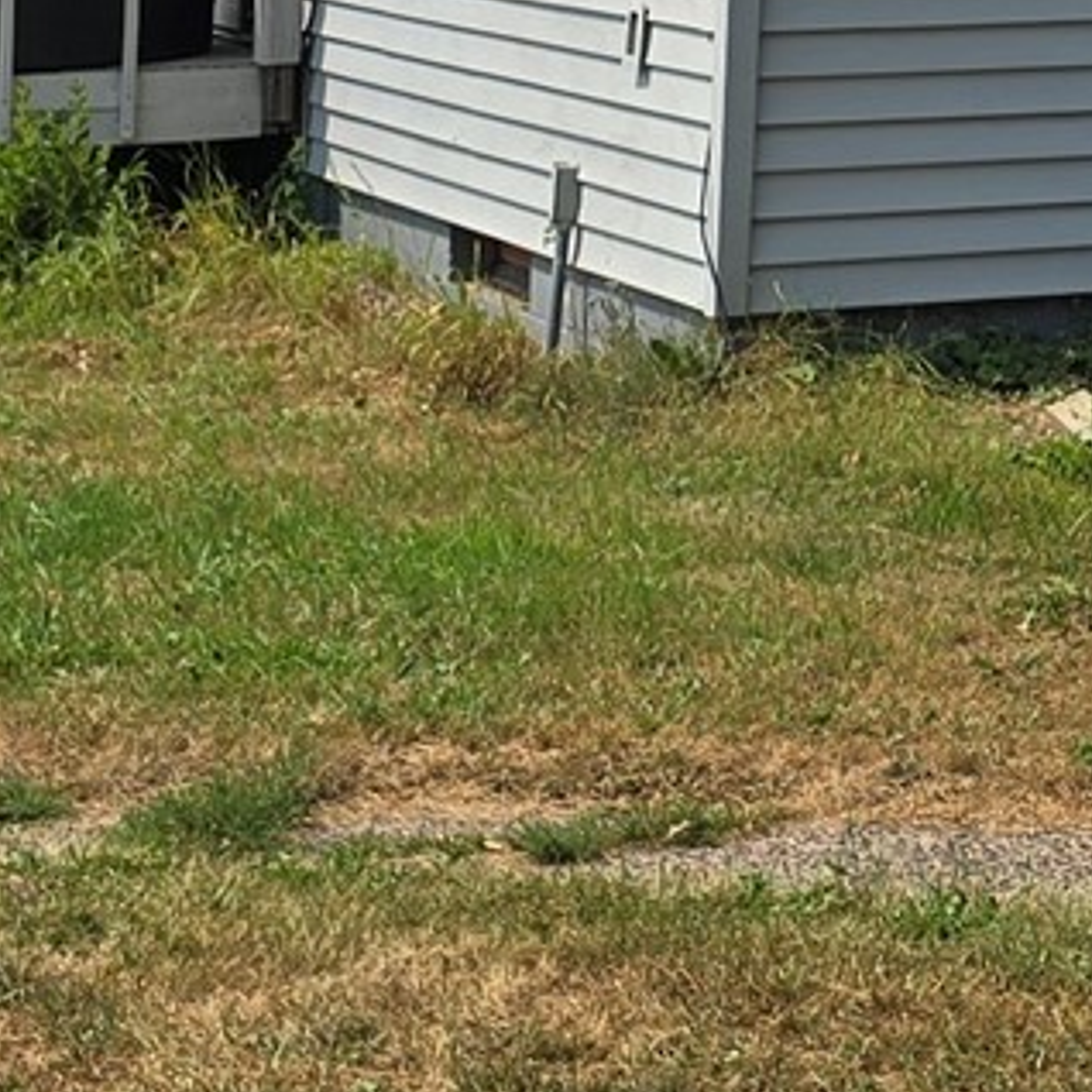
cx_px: 1806
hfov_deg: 12.4
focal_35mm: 131
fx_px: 4675
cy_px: -814
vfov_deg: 12.3
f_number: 1.7
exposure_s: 1/917
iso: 12
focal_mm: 6.3
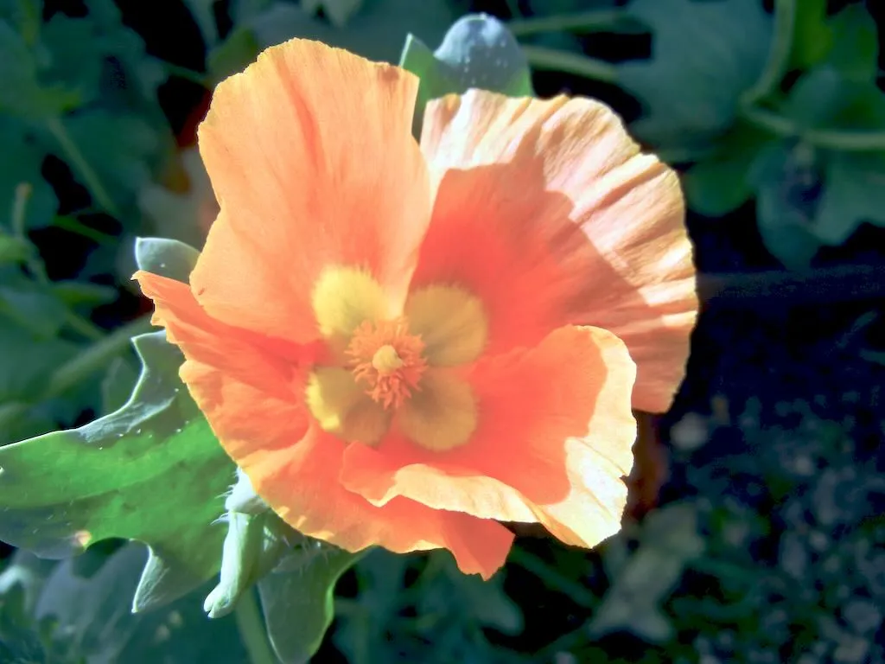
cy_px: 332
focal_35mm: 30
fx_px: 767
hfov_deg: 60.0
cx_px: 442
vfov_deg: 46.8
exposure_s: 1/669
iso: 160
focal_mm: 5.4
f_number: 3.5
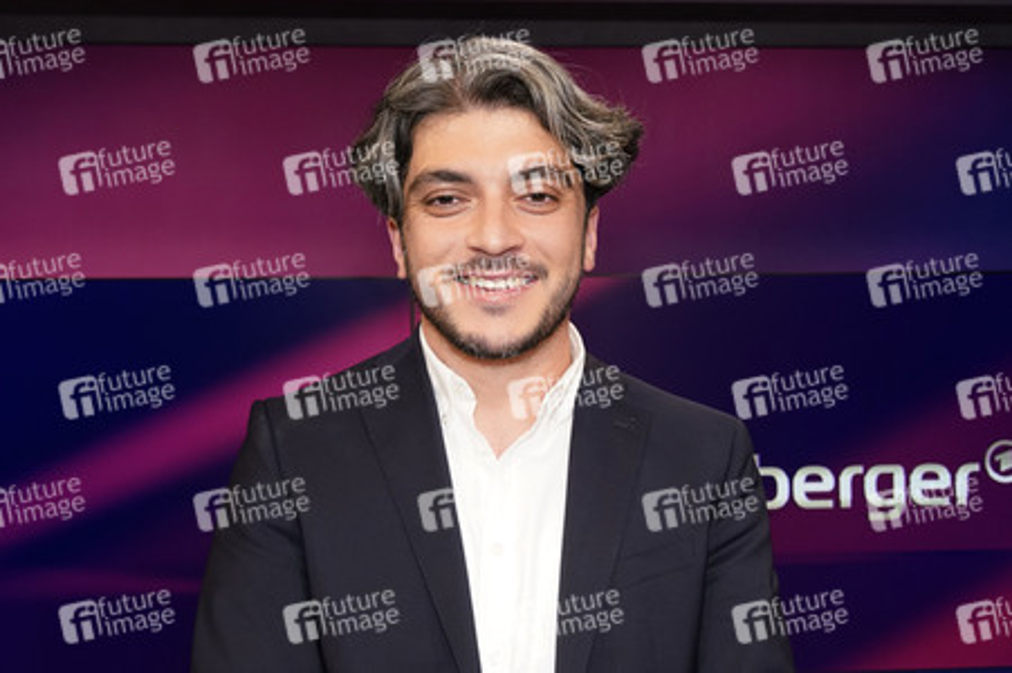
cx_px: 506
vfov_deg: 42.3
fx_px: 871
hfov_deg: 60.3
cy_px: 336
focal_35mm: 31
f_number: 5.6
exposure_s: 1/125
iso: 2000
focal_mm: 31
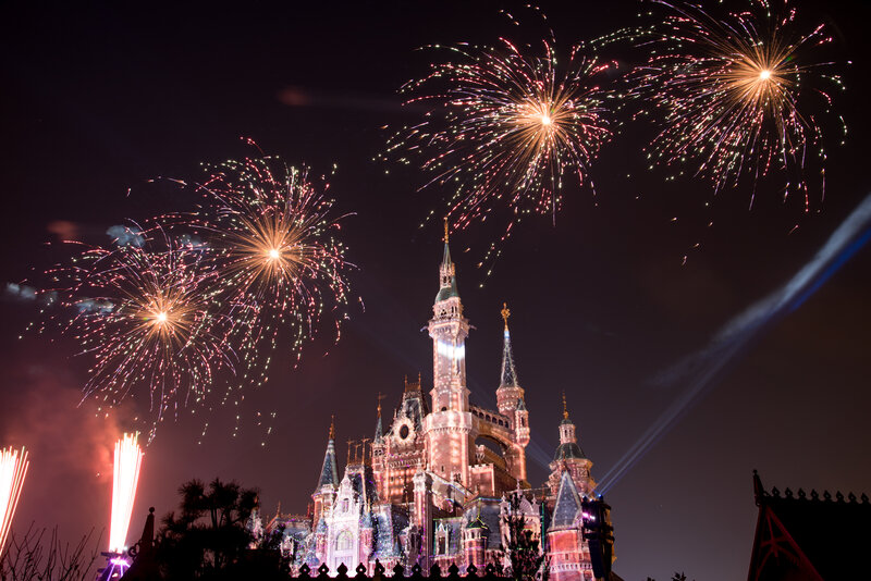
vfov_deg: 42.4
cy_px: 290
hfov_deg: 60.3
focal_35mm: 31
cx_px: 436
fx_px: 750
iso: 100
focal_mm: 31
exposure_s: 10
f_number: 8
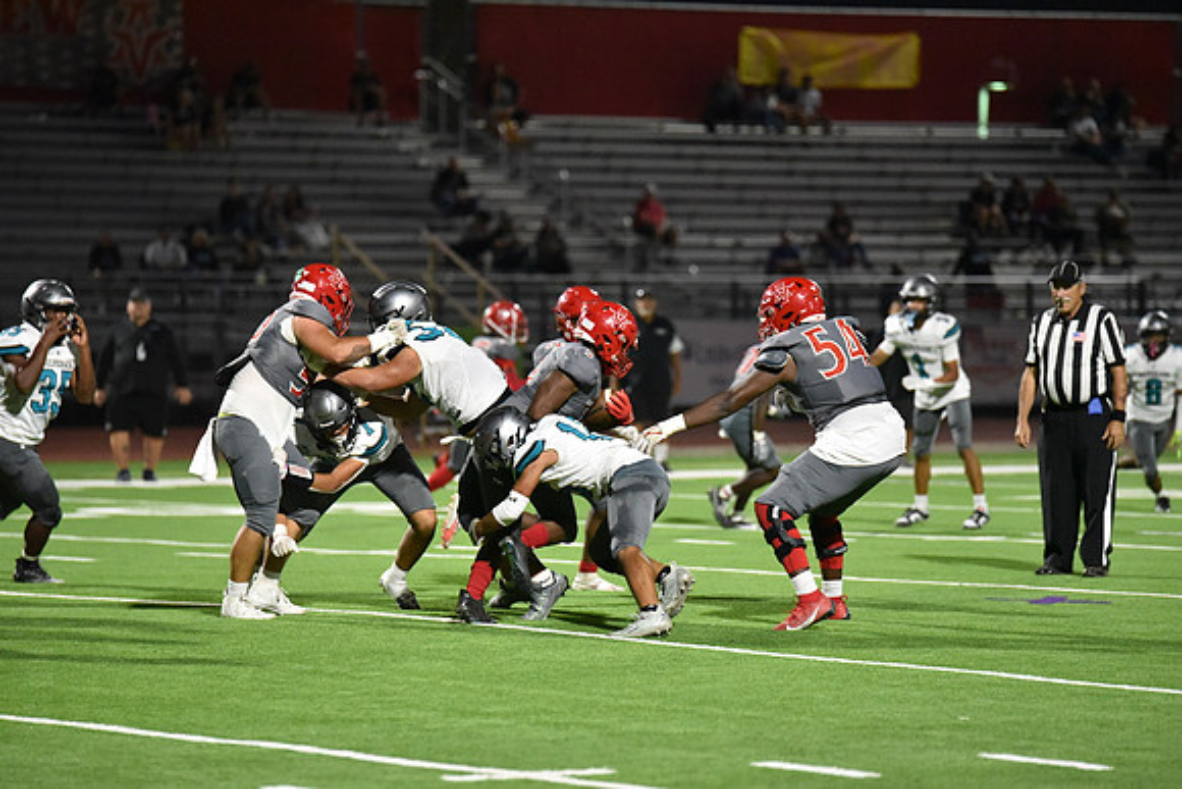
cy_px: 394
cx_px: 591
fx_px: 6568
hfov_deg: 10.3
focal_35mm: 200
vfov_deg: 6.9
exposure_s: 1/1000
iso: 10000
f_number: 2.8
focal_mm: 200
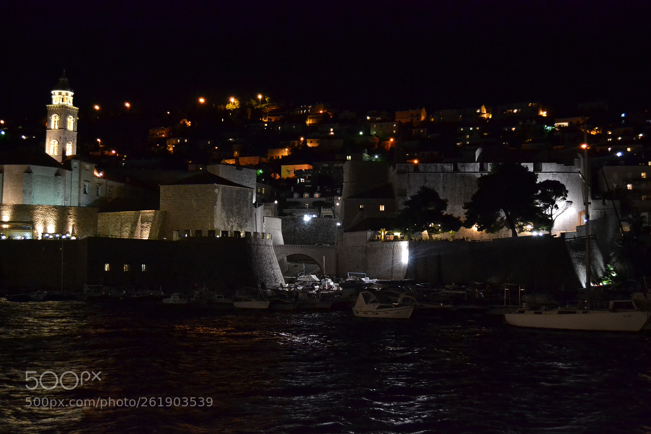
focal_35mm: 45
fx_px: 814
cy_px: 217
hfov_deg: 43.6
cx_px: 326
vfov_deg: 29.9
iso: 3200
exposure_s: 1/13
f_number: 4.5
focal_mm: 30
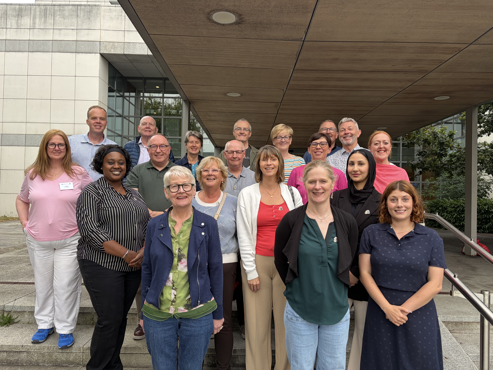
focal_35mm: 26
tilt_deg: +1.9
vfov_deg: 53.1
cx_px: 246
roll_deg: -1.0
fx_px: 370
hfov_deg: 67.3
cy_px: 185
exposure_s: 1/244
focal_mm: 5.96
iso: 40
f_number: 1.6
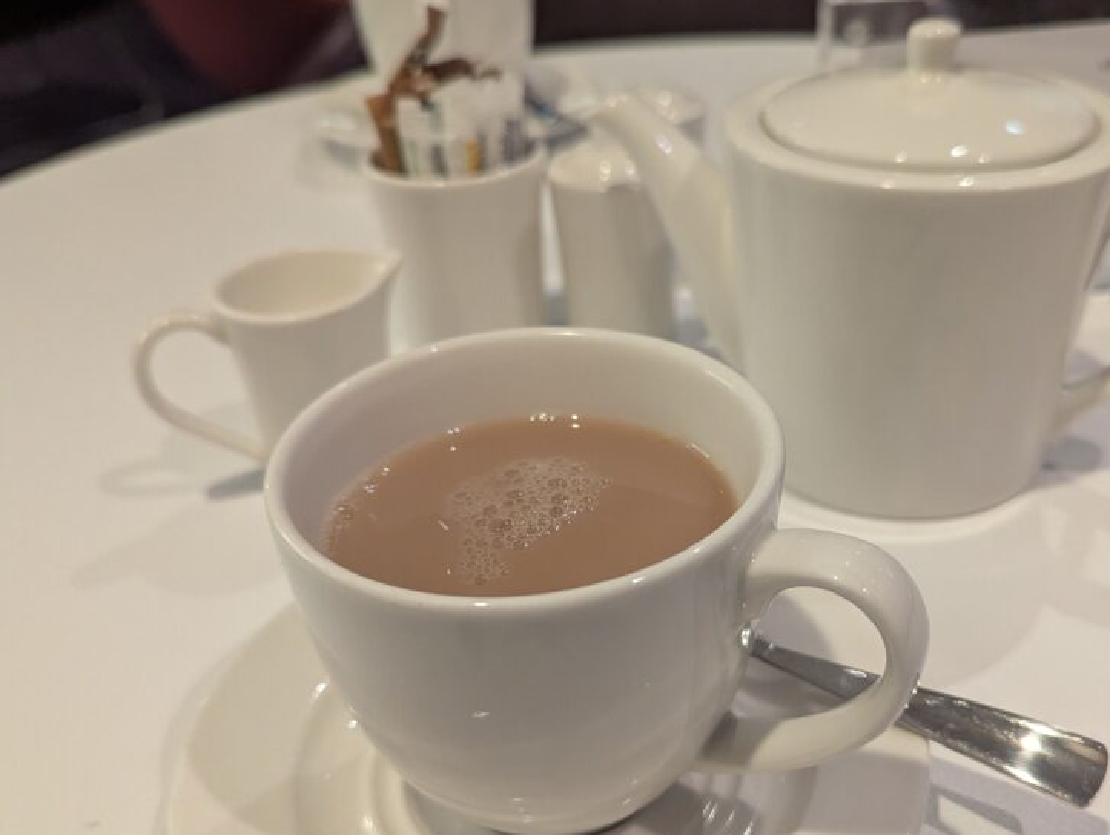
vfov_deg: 41.7
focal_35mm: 34
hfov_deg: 53.6
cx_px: 662
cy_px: 503
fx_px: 1092
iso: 1219
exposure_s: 1/249
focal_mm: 6.81
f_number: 1.85
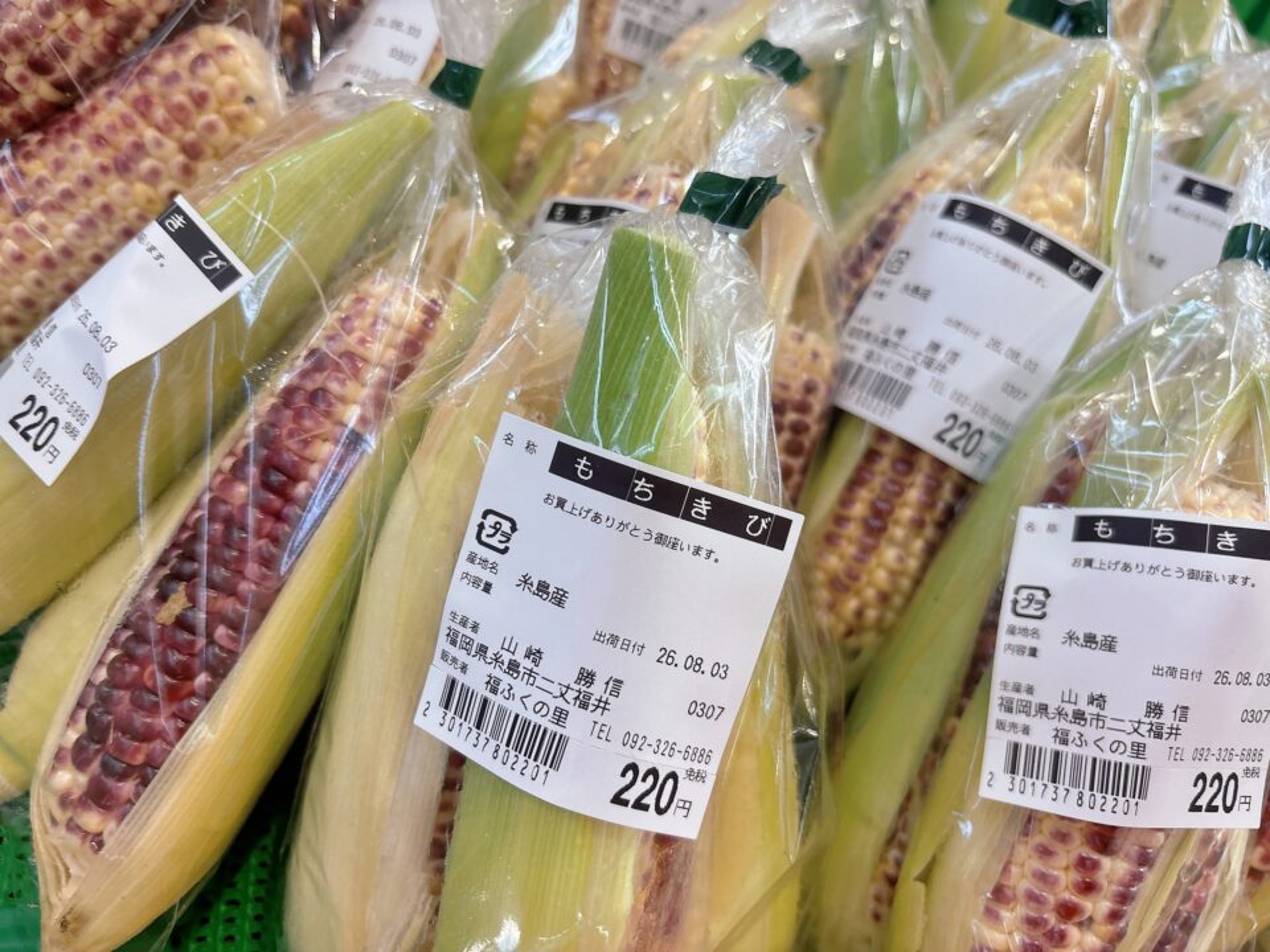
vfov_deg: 53.1
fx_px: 954
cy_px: 476
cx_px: 635
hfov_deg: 67.3
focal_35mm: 26
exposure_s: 1/120
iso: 100
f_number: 1.6
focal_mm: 5.96
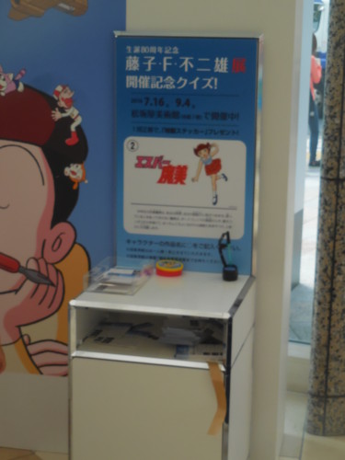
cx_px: 172
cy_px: 230
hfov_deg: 21.0
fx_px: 930
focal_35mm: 70
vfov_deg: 27.8
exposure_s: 1/250
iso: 320
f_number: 4.7
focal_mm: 12.6
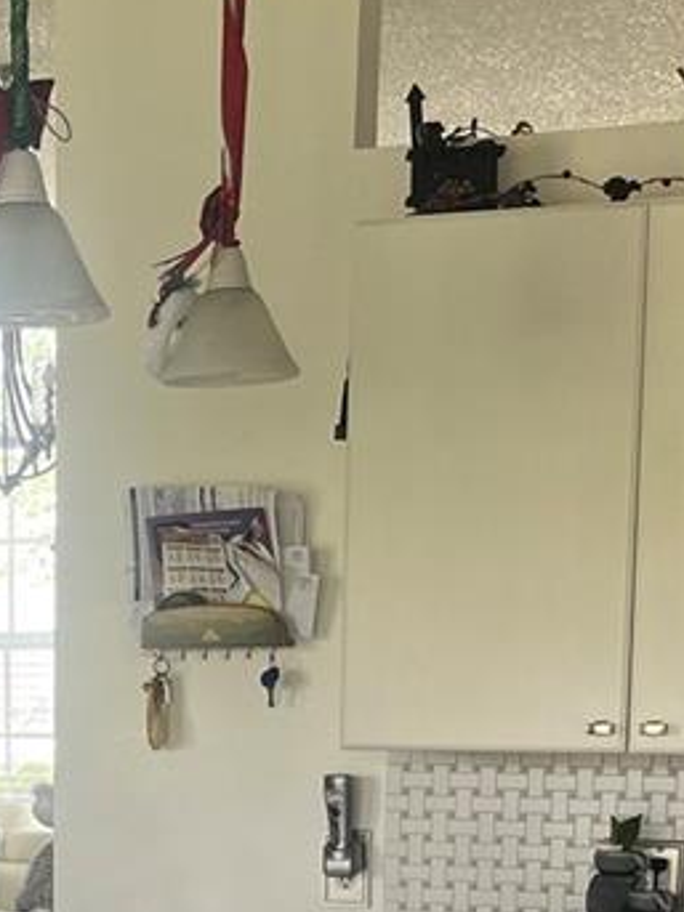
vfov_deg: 20.5
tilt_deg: -9.7
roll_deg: +1.3
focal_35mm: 91
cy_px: 1005
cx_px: -51
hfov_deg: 15.8
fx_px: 2399
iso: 80
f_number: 1.6
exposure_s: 1/122
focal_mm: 5.1
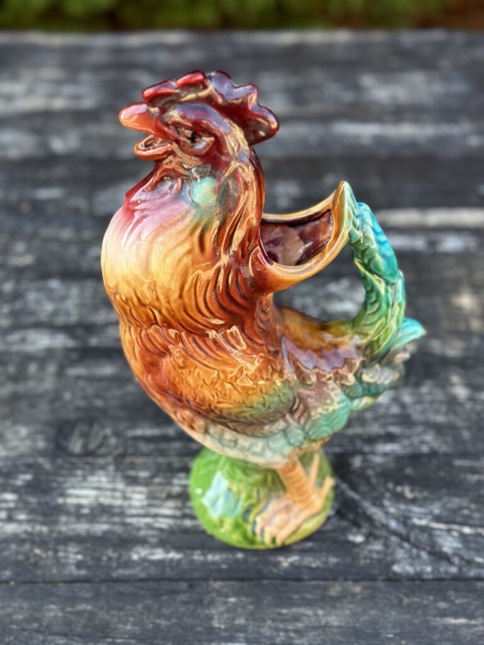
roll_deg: +0.0
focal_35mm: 48
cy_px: 322
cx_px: 242
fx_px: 895
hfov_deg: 30.3
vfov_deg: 39.7
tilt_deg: -41.0
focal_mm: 6.86
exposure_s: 1/165
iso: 64
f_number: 1.78
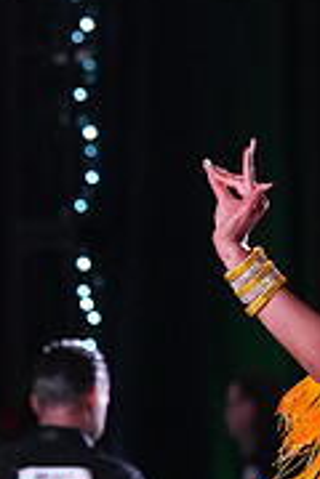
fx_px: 6160
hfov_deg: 3.0
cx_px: 425
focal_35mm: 462
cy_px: 668
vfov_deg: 4.4
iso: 10000
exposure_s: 1/400
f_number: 5
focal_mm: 143
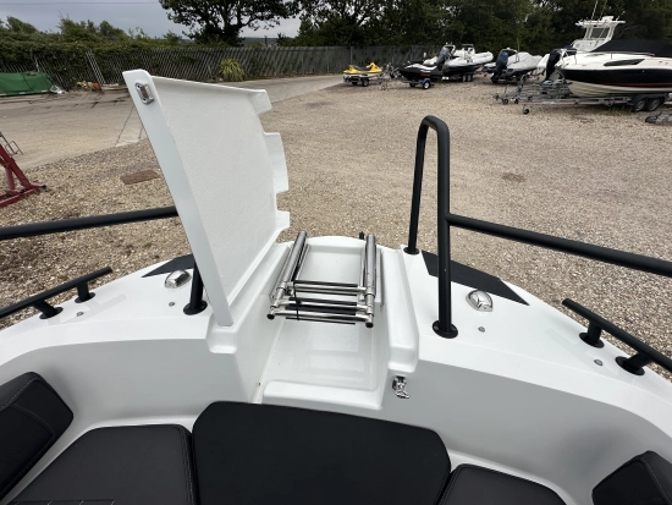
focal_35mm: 14
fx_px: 272
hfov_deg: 102.0
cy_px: 252
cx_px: 336
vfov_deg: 85.7
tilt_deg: -36.9
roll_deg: +0.5
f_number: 2.2
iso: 50
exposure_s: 1/2618
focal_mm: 2.22
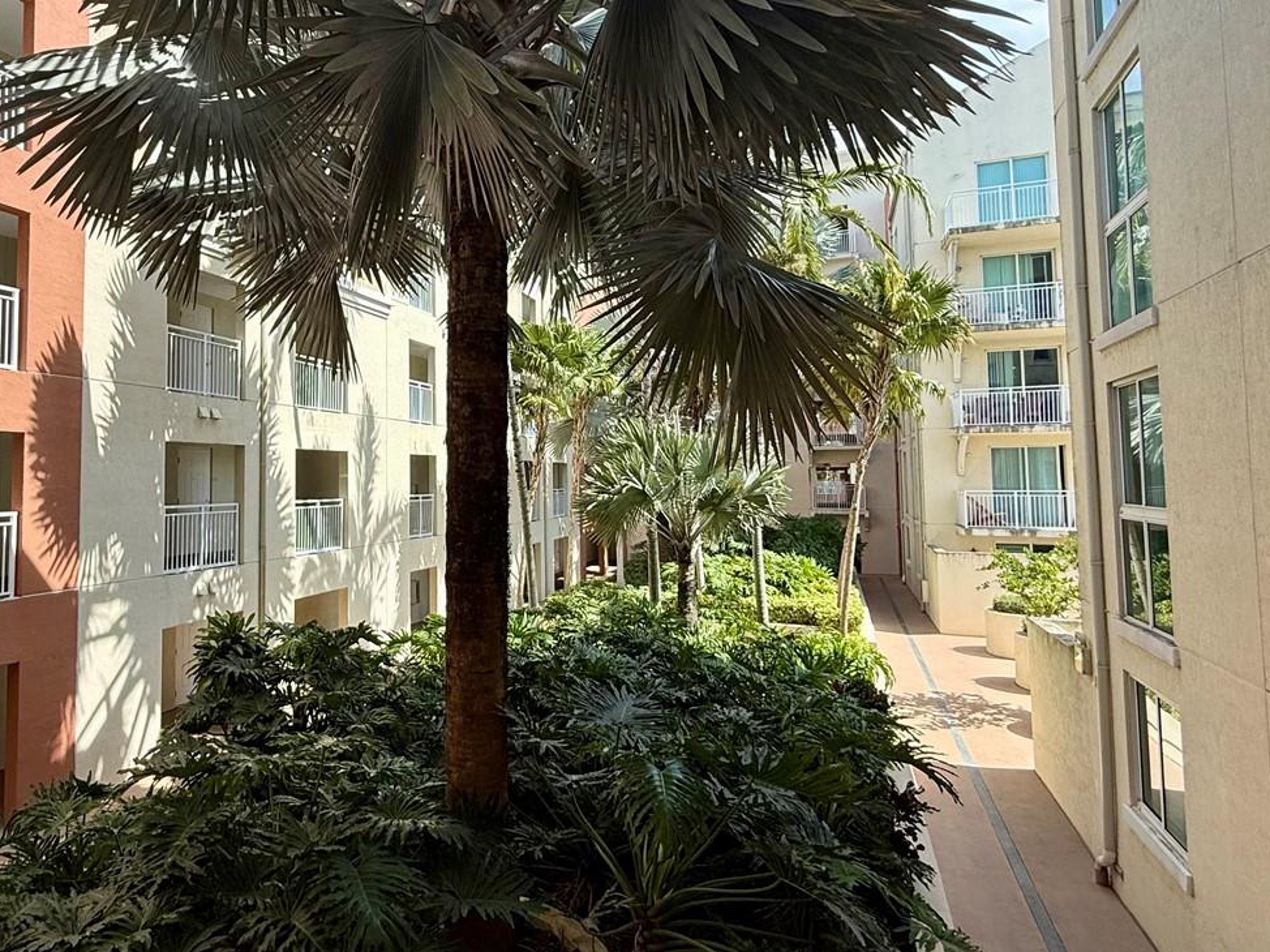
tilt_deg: +4.1
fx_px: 844
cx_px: 442
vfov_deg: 58.7
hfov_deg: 72.1
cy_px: 428
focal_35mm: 23
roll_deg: +0.2
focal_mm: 2.22
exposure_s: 1/914
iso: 64
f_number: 2.2
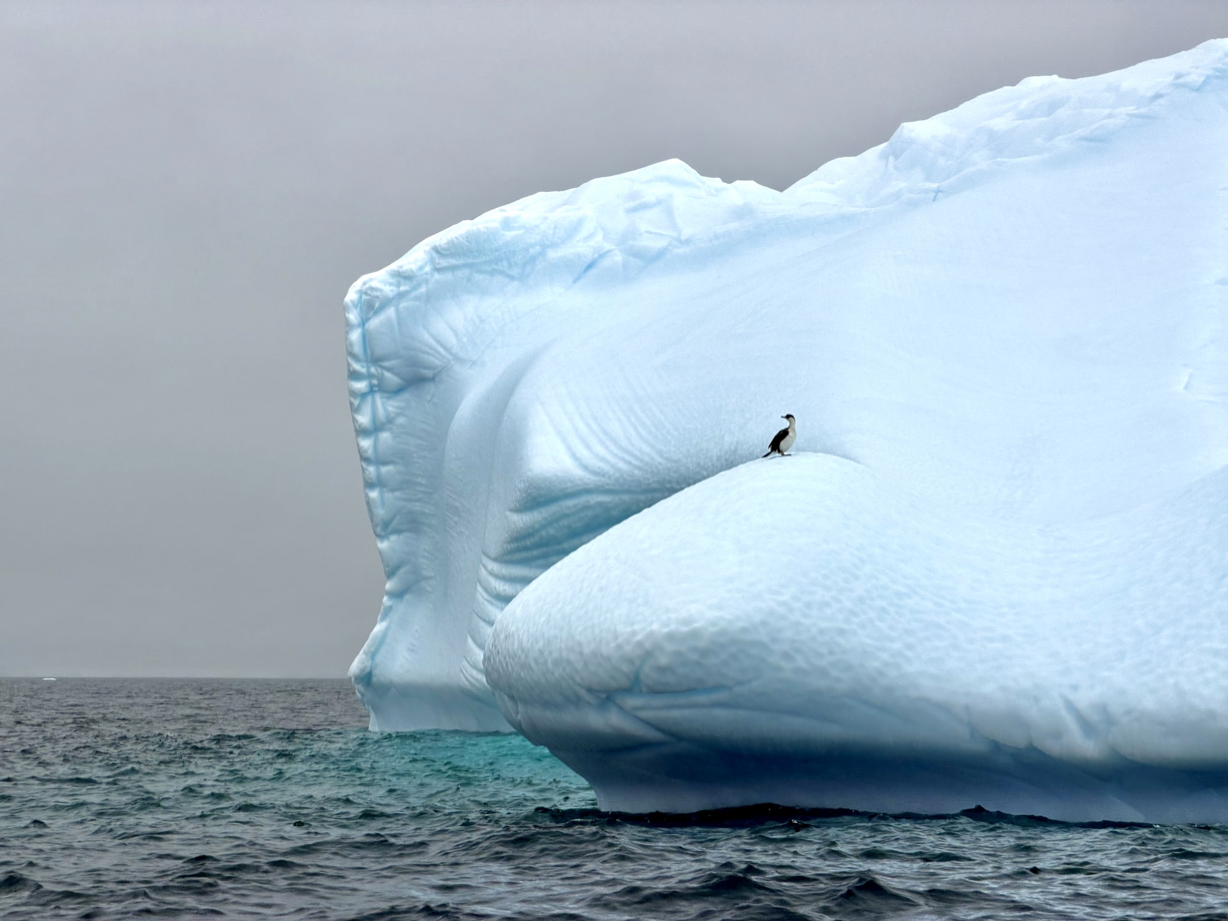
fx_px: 3547
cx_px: 614
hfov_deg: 19.6
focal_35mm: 100
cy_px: 460
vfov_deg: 14.8
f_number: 2.8
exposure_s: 1/638
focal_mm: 16.89
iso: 25
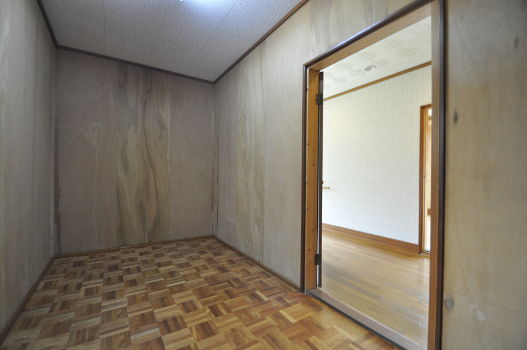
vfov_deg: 77.2
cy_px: 175
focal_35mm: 15
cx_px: 264
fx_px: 219
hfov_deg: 100.5
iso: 800
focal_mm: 10
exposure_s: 1/50
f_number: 3.5
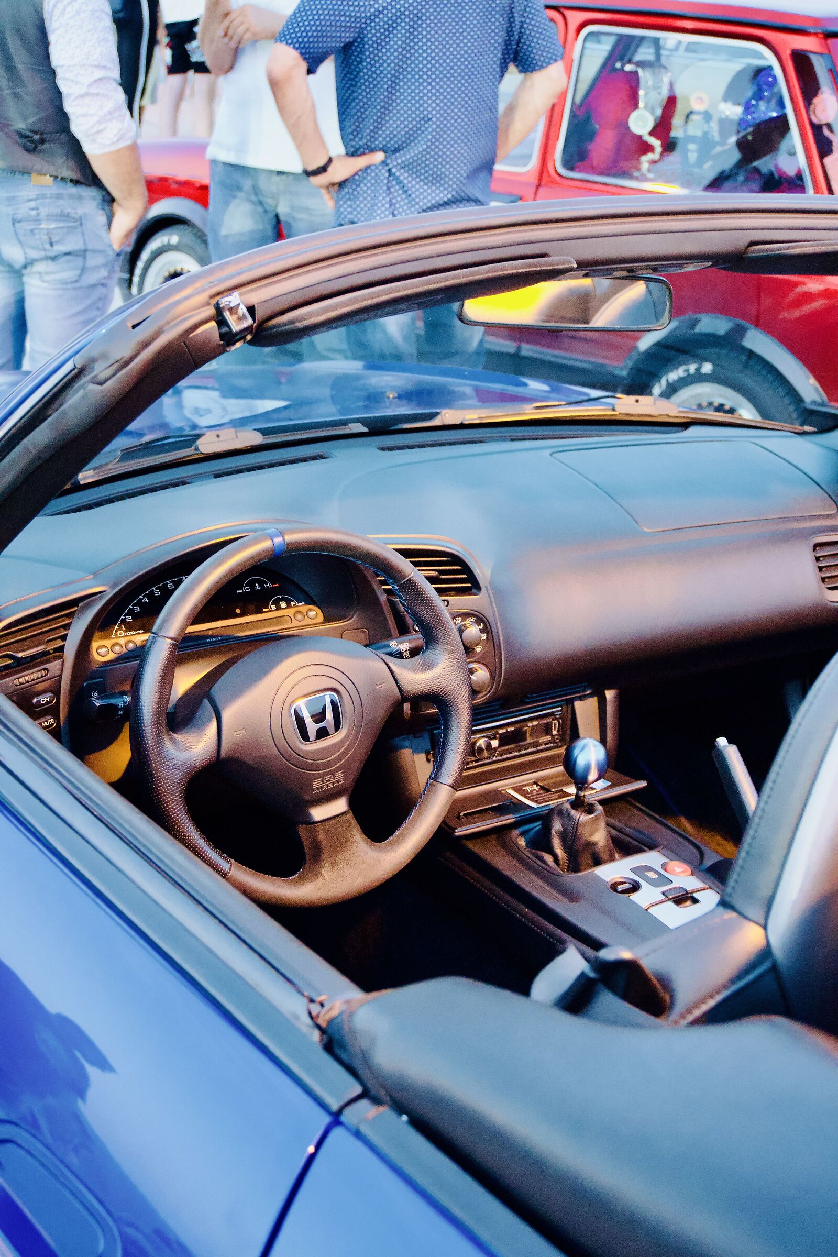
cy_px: 628
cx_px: 419
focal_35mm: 51
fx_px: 1781
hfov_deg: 26.5
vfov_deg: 38.9
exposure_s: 1/50
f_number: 5
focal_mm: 34
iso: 6400
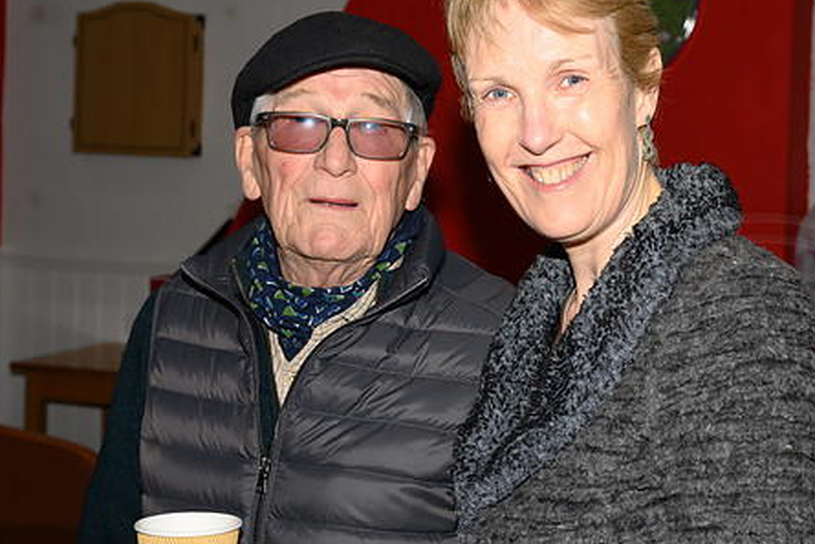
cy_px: 159
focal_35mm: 66
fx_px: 1495
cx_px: 518
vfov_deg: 20.5
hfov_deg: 30.4
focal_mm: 41
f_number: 7.1
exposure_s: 1/60
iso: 64
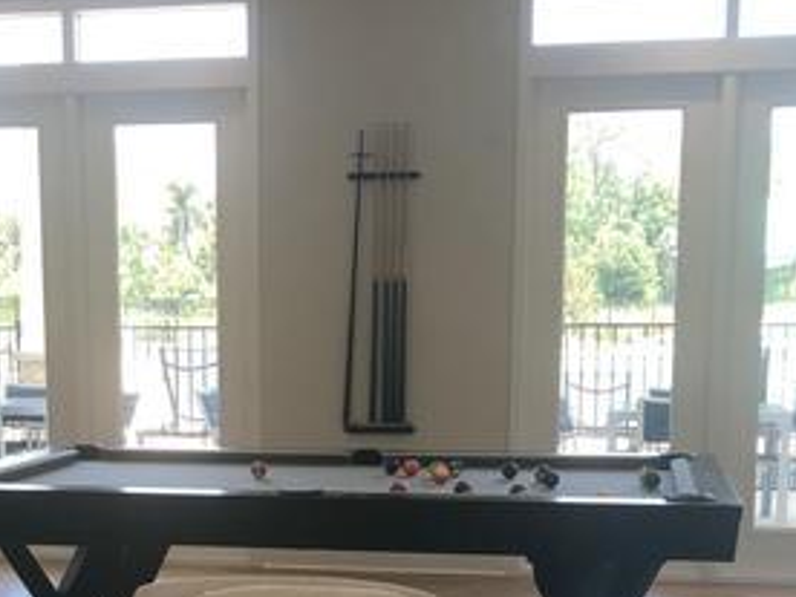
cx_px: 320
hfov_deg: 29.7
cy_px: 568
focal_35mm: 65
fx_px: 1495
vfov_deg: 21.9
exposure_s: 1/120
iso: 32
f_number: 1.8
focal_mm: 3.99
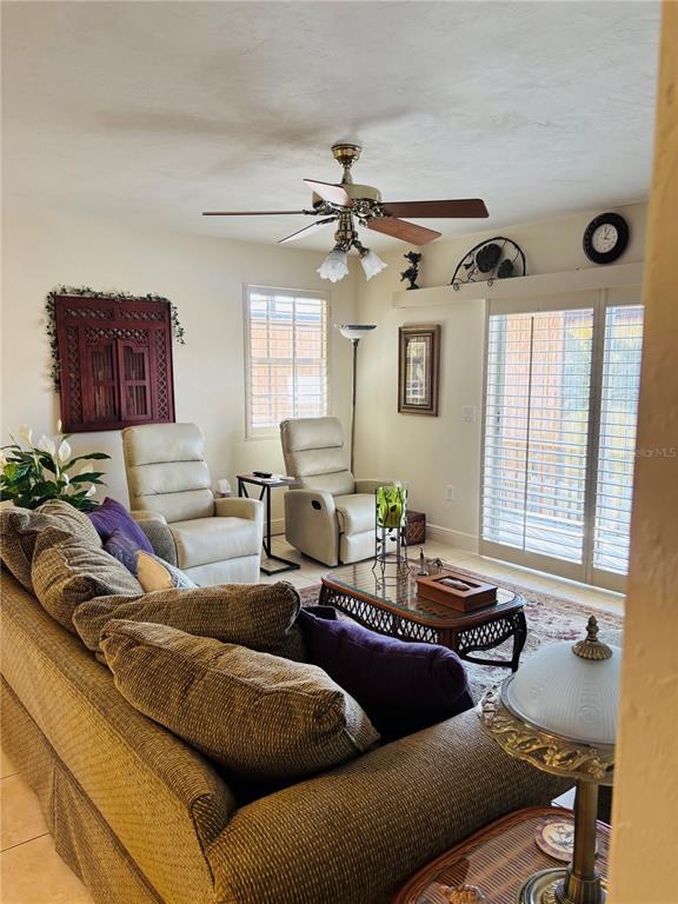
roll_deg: -1.7
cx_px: 339
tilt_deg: -7.3
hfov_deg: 53.1
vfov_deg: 67.3
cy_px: 452
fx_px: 679
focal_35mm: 26
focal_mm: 5.96
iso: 125
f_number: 1.6
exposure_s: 1/60
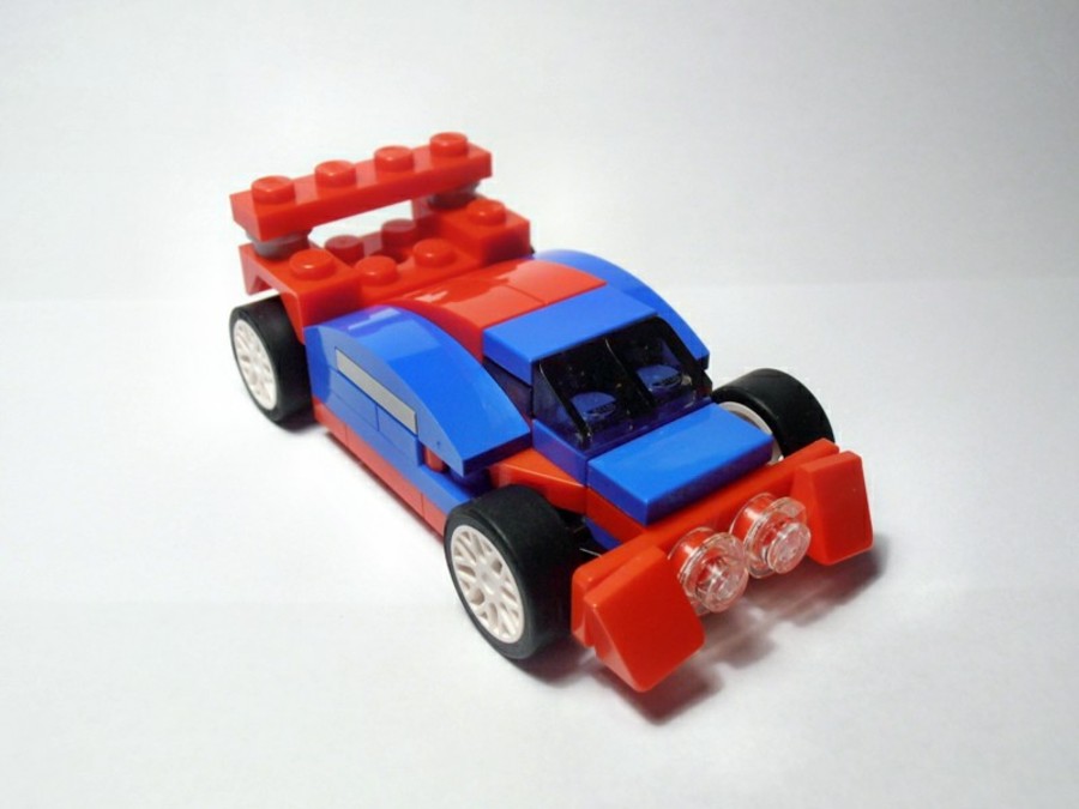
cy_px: 404
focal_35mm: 37
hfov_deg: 50.1
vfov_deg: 38.7
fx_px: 1153
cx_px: 540
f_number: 3.9
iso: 80
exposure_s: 1/60
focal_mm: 6.61
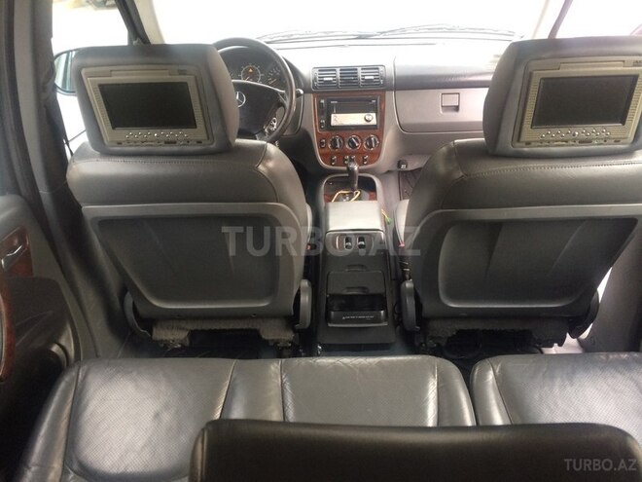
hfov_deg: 61.7
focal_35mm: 29
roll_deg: +3.9
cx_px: 321
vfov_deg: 48.2
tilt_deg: -30.9
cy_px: 241
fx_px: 538
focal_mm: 4.15
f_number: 2.2
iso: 64
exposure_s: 1/33
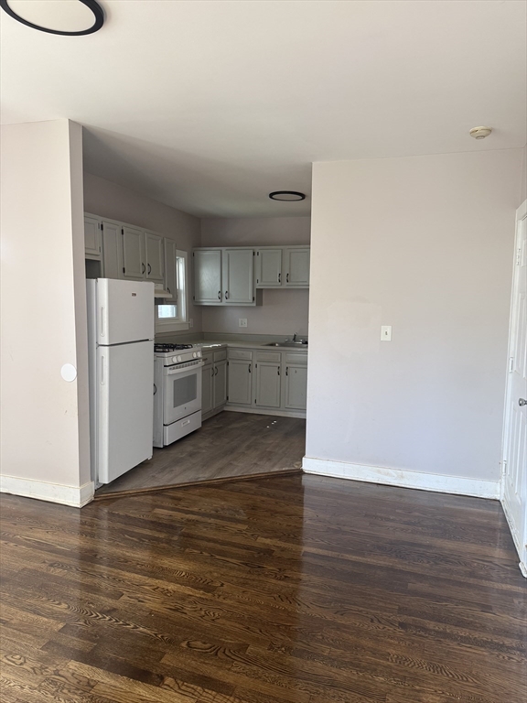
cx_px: 264
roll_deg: -0.5
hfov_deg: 56.8
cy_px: 352
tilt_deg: -5.5
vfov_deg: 71.6
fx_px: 487
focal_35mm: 24
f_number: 1.78
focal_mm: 6.76
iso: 160
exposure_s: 1/121
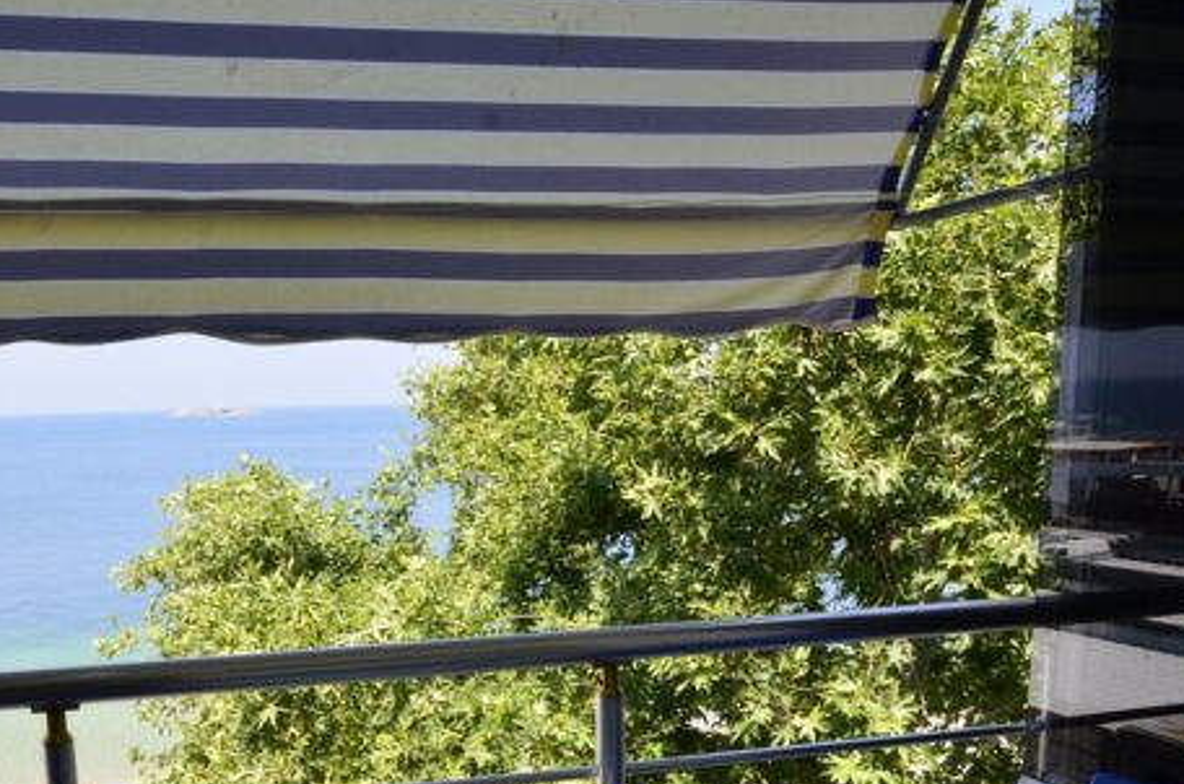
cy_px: 611
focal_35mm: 33
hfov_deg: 55.7
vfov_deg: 38.7
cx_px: 348
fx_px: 1078
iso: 400
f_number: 9.5
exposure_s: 1/180
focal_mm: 13
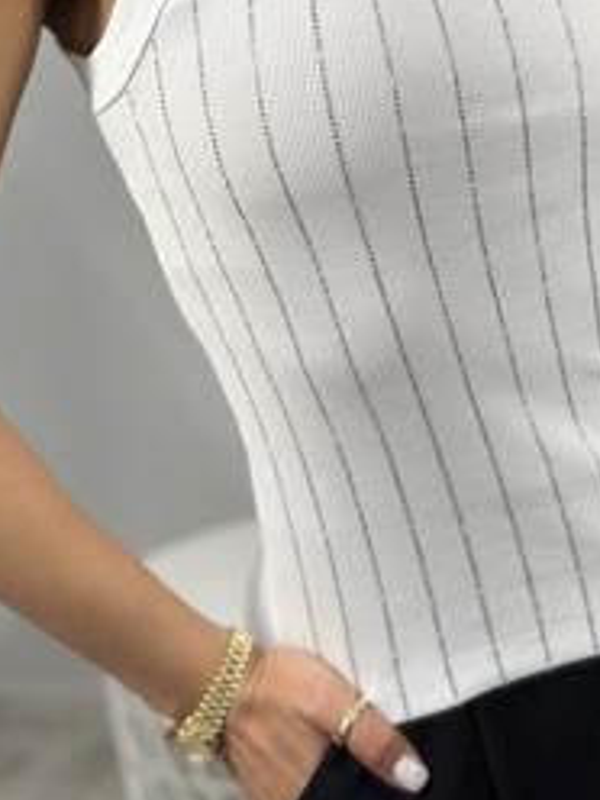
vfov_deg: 24.1
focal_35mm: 80
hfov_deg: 18.3
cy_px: 189
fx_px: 1849
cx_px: 468
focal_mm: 6.86
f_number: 1.78
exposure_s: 1/141
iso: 80
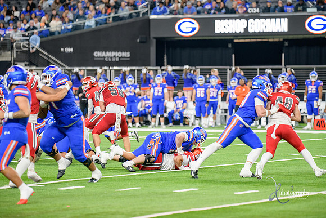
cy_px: 109
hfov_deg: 10.5
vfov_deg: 7.0
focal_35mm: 195
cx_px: 163
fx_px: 1766
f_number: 2.8
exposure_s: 1/400
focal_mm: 195
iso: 1000
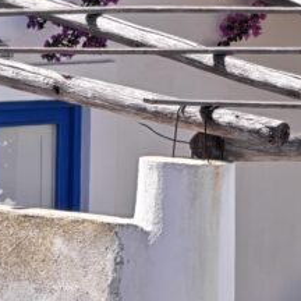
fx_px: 9188
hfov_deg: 1.9
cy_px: 86
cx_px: 559
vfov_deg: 1.9
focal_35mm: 934
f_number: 2.6
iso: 50
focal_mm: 22.48
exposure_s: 1/480
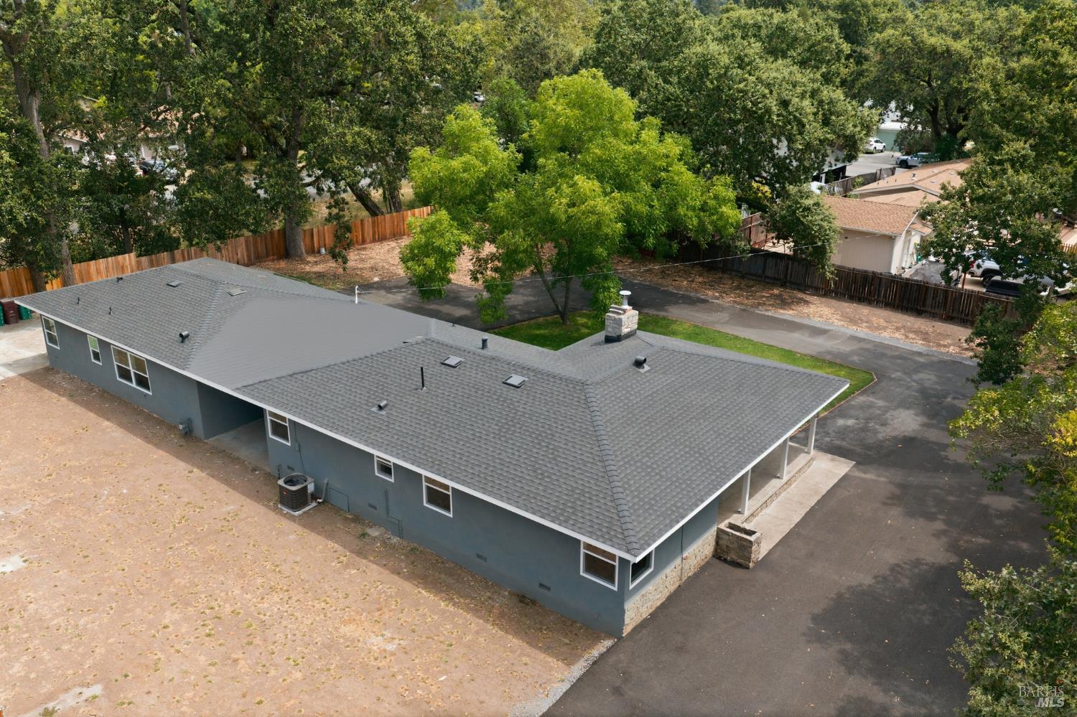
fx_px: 837
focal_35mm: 28
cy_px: 358
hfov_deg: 65.5
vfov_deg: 46.4
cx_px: 538
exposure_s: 1/800
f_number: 2.8
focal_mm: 14.4
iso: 200
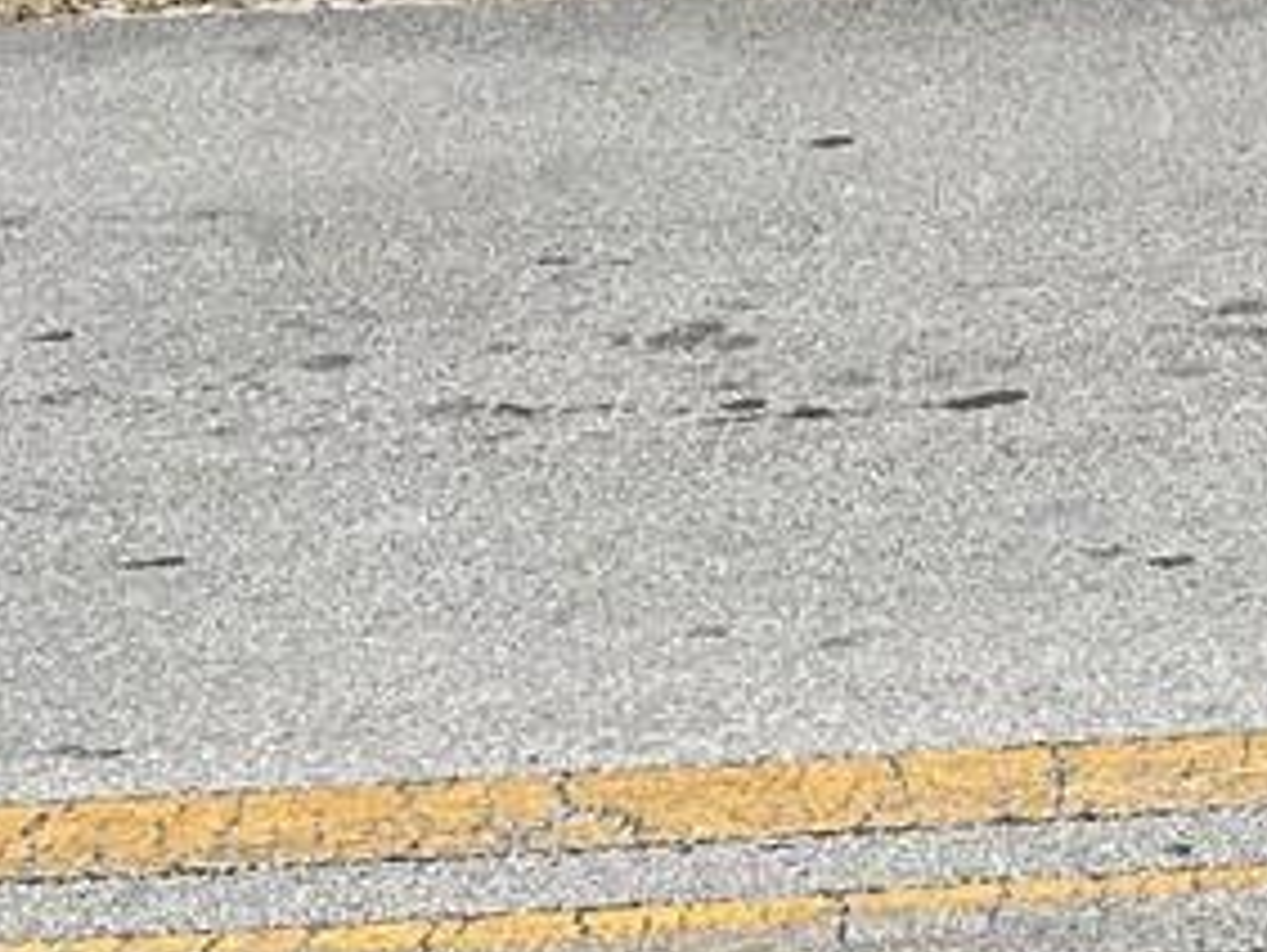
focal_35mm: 136
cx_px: 1892
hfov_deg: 13.6
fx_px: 4982
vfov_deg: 9.6
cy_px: -1370
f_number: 1.78
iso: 80
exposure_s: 1/4762
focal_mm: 6.86
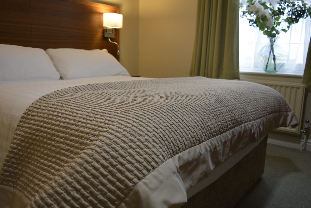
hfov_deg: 61.9
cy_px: 104
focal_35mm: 30
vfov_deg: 43.7
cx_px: 156
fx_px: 259
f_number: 4
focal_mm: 20
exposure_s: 1/60
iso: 640
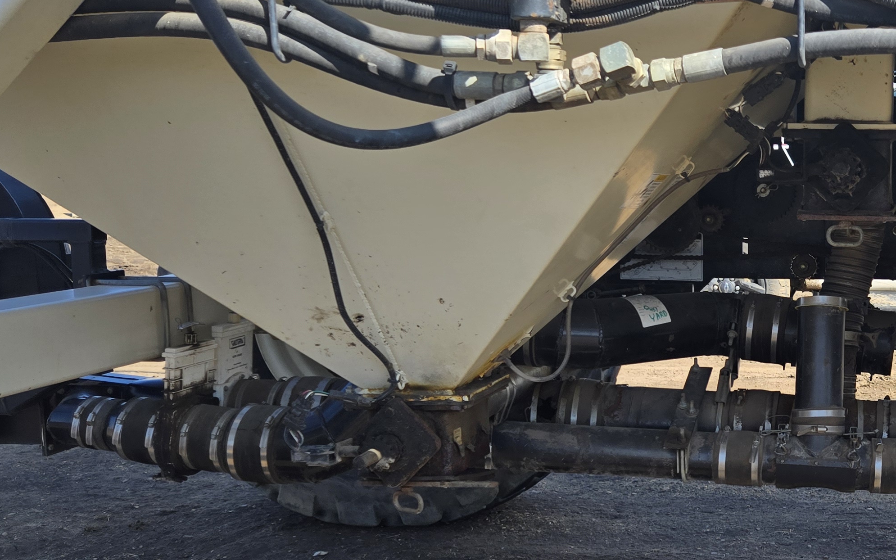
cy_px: 285
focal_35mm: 49
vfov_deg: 26.3
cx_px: 782
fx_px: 1197
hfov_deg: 38.6
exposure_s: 1/1117
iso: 25
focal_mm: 5.4
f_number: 1.8
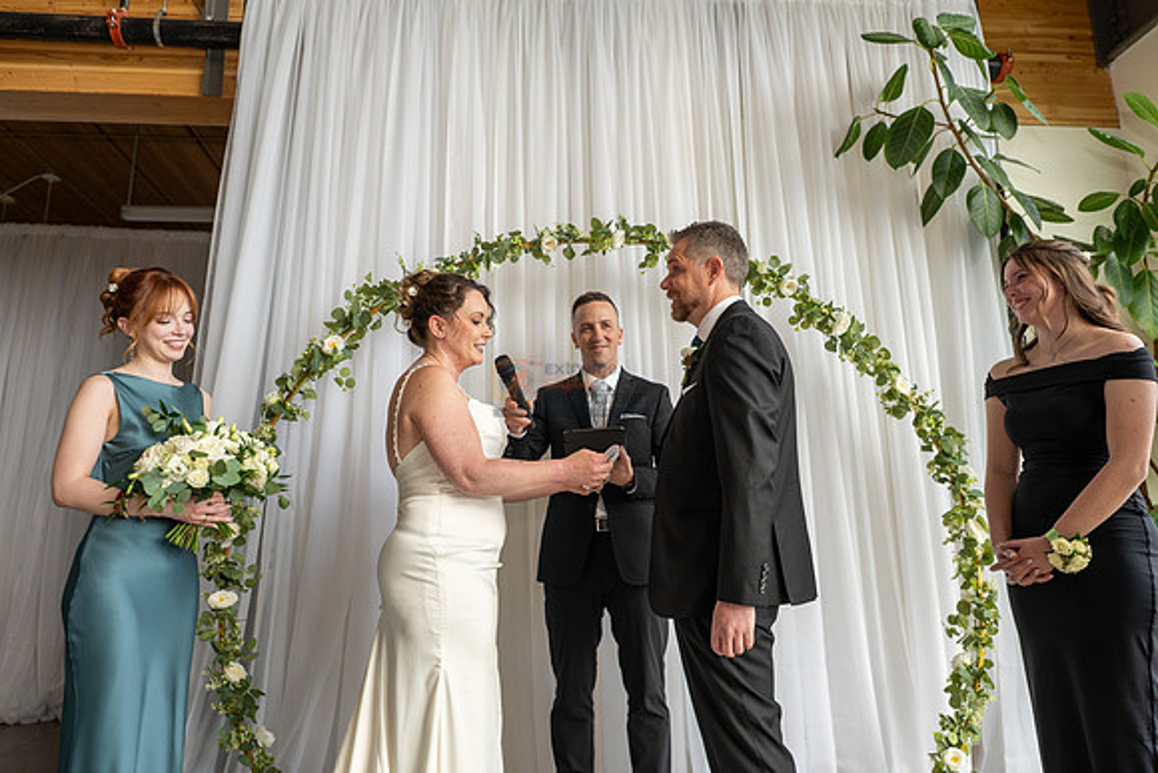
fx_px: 775
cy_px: 385
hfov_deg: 73.5
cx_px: 577
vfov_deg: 53.0
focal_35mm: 24
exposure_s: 1/125
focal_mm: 24
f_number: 4
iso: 200
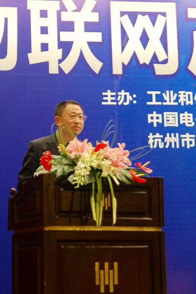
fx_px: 392
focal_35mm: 48
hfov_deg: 28.1
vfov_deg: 41.1
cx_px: 98
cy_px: 147
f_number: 2.8
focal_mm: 32
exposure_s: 1/25
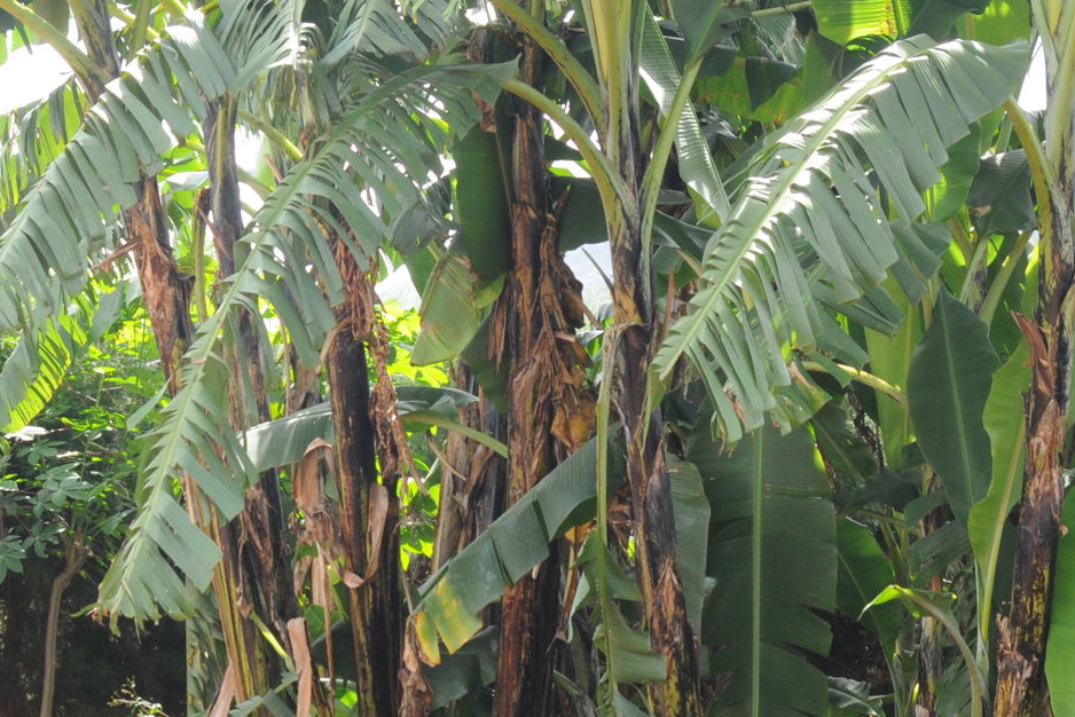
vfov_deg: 14.2
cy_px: 708
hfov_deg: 21.2
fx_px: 2838
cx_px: 232
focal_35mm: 95
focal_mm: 31
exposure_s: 1/160
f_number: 9
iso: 640
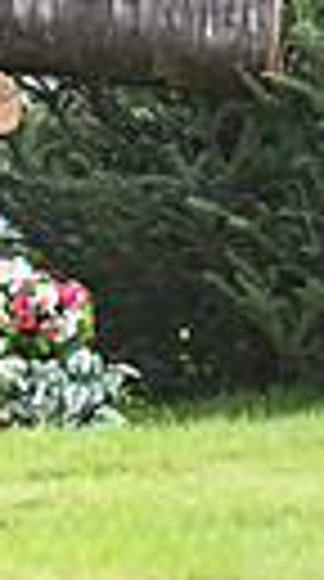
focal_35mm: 1698
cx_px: -950
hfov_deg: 0.7
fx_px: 26088
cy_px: -65
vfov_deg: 1.3
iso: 1600
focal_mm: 360
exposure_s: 1/1600
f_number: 5
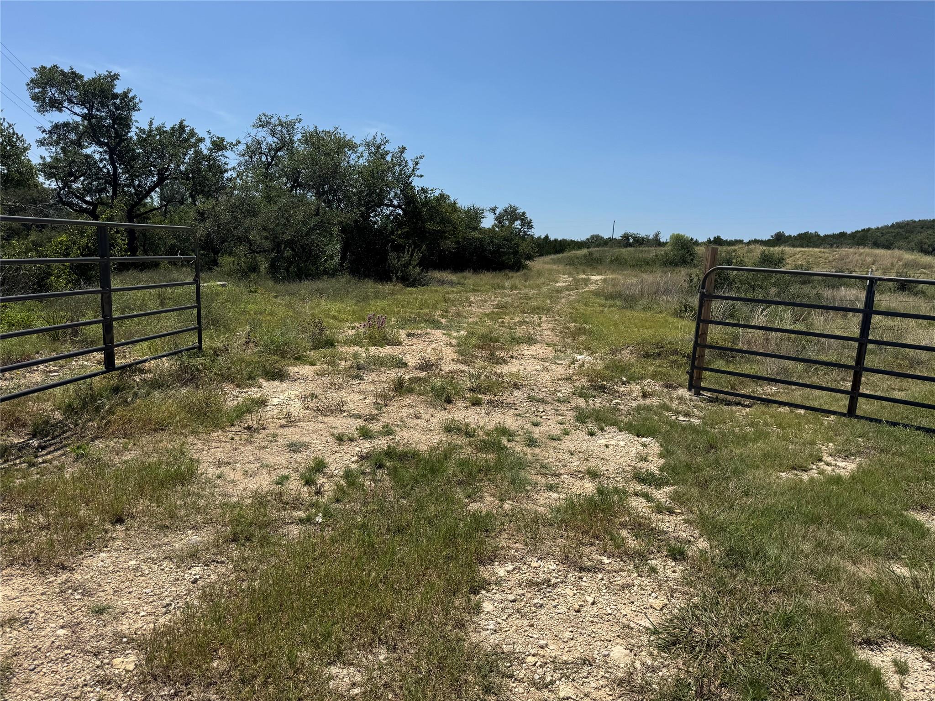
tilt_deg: -7.0
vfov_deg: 56.8
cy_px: 350
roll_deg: -4.4
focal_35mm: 24
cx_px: 468
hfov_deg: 71.6
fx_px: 648
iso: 80
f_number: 1.78
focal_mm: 6.76
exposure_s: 1/5814
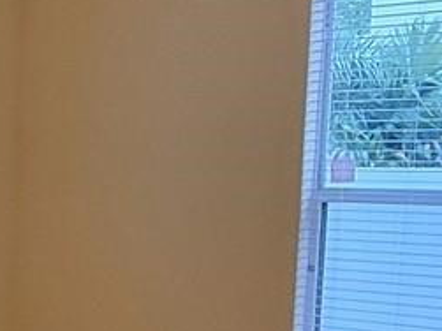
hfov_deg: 19.5
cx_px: -276
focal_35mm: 83
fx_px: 1059
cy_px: 283
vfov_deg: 17.6
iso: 400
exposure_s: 1/30
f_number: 2.2
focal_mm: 2.2
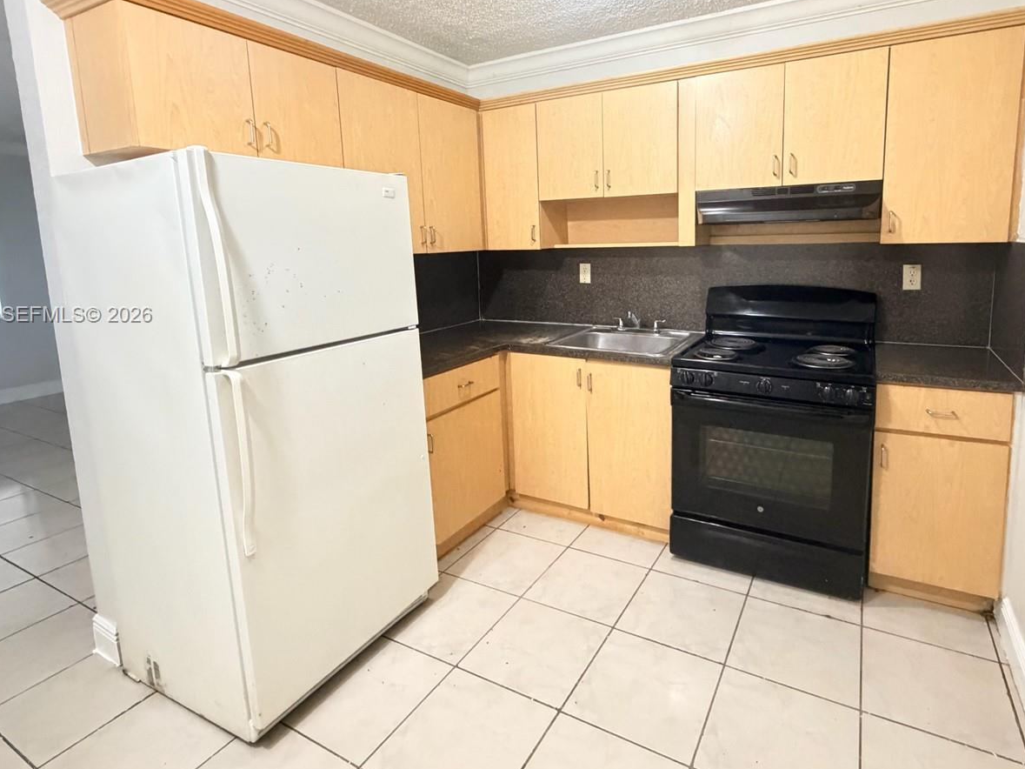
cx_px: 576
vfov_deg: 68.1
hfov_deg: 84.3
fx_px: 563
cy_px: 316
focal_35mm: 19
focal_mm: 2.22
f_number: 2.2
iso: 1000
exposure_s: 1/40
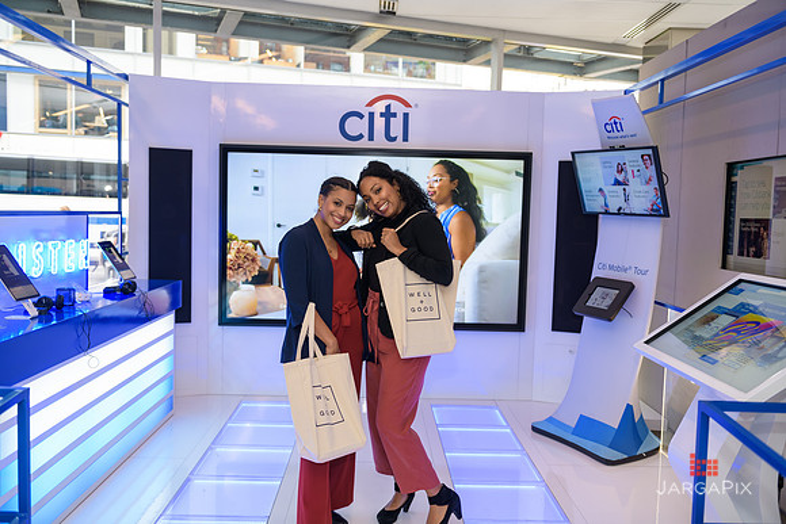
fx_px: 699
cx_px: 393
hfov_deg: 58.7
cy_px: 262
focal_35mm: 32
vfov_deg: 41.1
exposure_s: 1/125
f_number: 3.2
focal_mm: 32
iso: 400
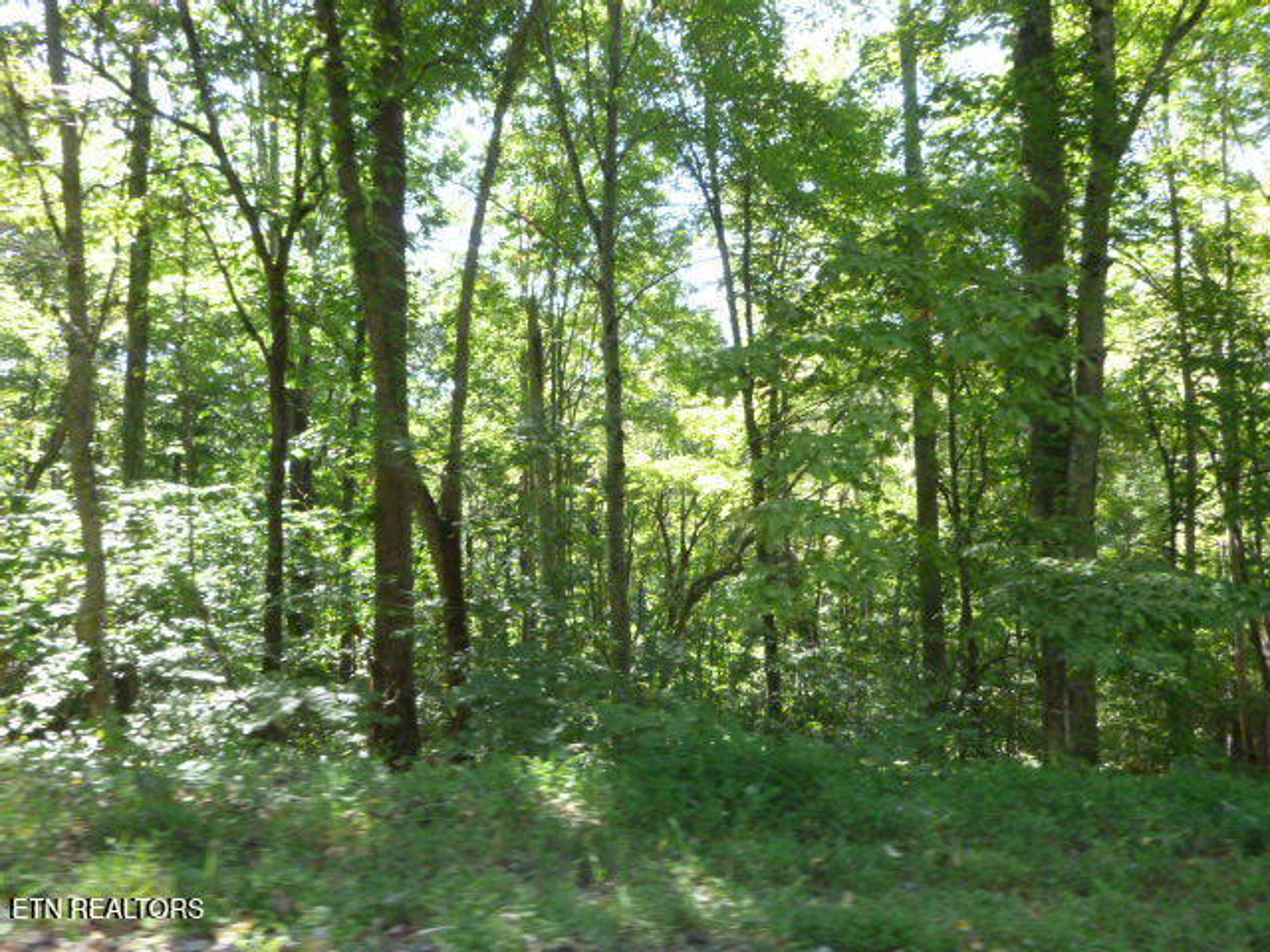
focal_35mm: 25
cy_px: 476
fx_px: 917
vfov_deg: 54.9
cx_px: 635
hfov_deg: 69.4
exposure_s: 1/125
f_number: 3.9
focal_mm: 4.5
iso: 640
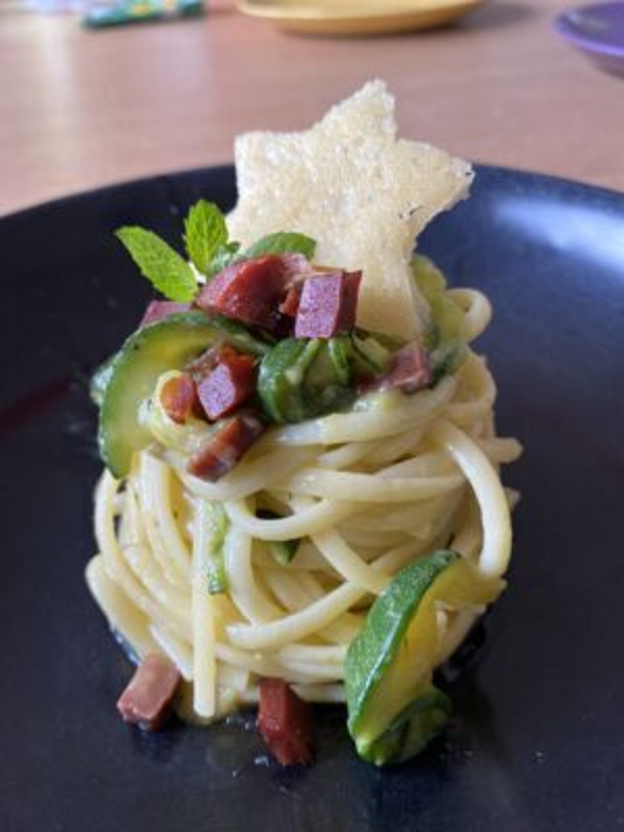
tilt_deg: -37.4
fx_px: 625
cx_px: 312
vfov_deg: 67.3
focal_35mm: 26
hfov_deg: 53.1
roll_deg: +4.2
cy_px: 416
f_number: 1.8
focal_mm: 4.25
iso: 125
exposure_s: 1/90
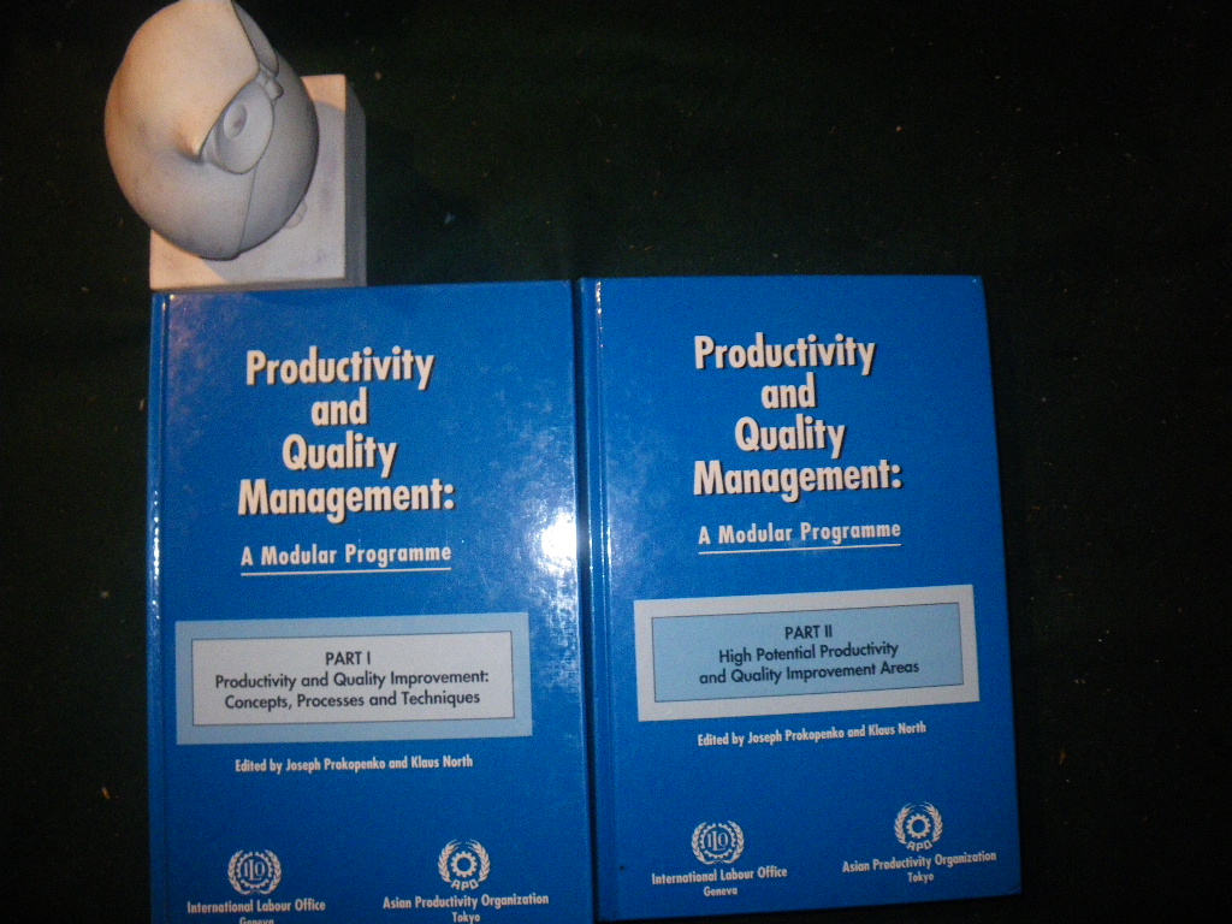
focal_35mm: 28
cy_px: 462
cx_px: 616
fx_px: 997
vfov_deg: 49.7
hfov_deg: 63.4
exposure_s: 1/50
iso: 400
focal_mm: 5
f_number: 3.5
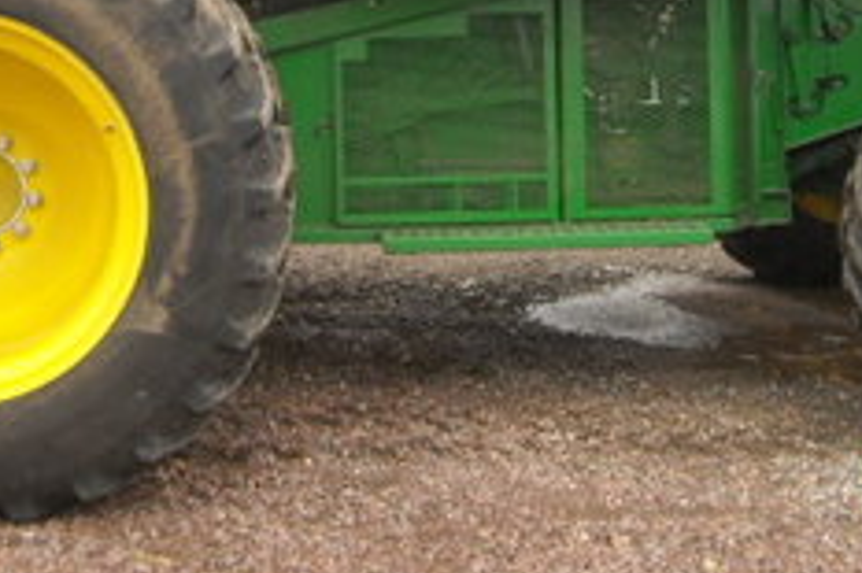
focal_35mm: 85
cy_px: -122
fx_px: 2034
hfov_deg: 23.9
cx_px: 311
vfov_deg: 15.4
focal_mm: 5.7
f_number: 2.8
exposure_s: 1/250
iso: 87
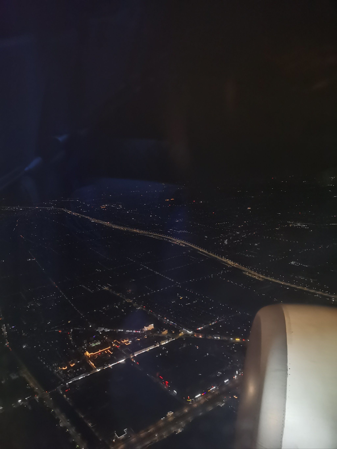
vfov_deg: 65.3
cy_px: 224
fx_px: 351
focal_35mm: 27
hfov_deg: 51.4
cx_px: 168
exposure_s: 1/40
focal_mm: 5.58
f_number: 1.8
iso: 640
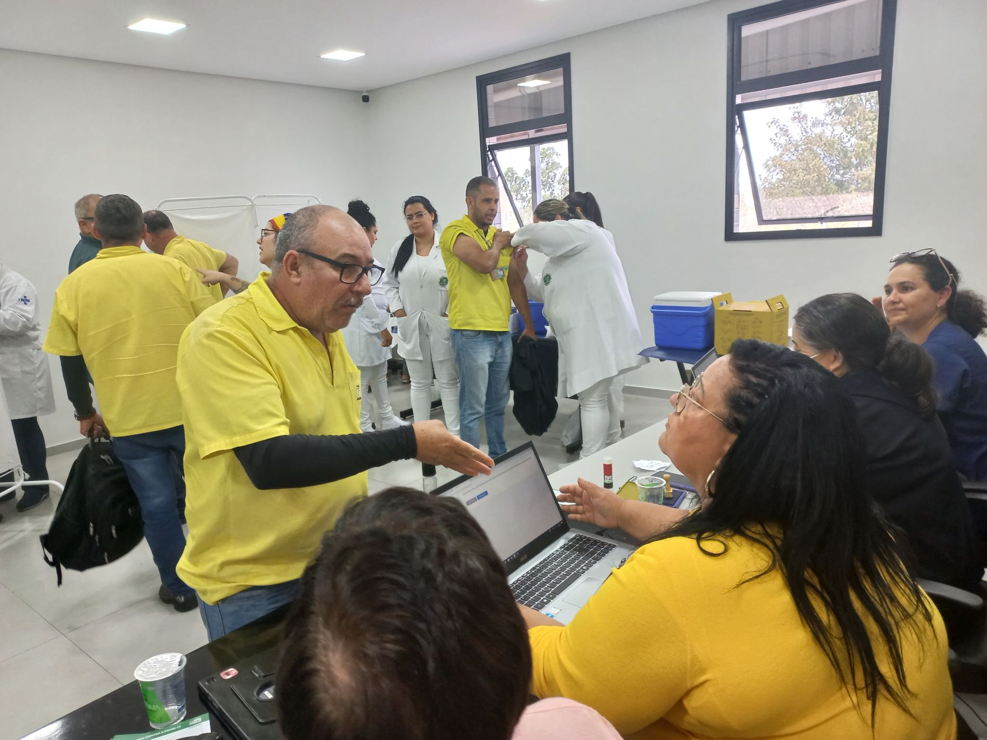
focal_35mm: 25
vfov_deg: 54.9
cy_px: 370
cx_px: 494
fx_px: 713
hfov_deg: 69.4
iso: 250
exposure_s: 1/60
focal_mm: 4.6
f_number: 1.8
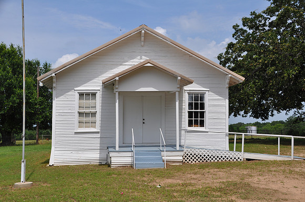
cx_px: 152
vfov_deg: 25.7
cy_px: 101
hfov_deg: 37.9
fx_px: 444
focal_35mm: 52
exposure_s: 1/400
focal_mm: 35
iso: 200
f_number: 10
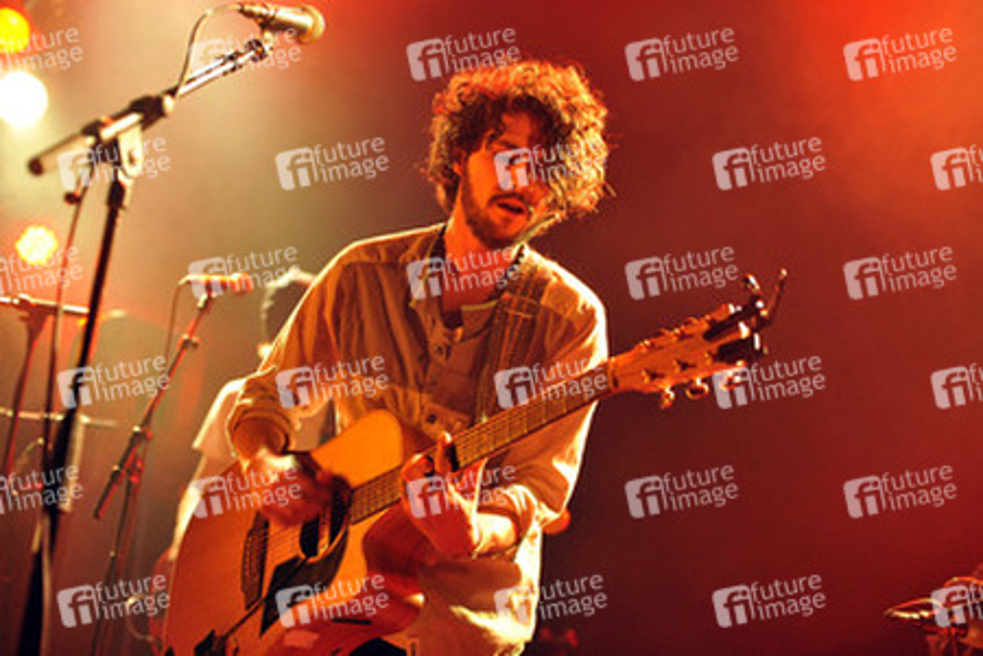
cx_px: 492
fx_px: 1365
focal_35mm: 50
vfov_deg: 27.0
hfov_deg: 39.6
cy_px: 328
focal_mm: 50
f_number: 2.8
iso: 2500
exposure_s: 1/160
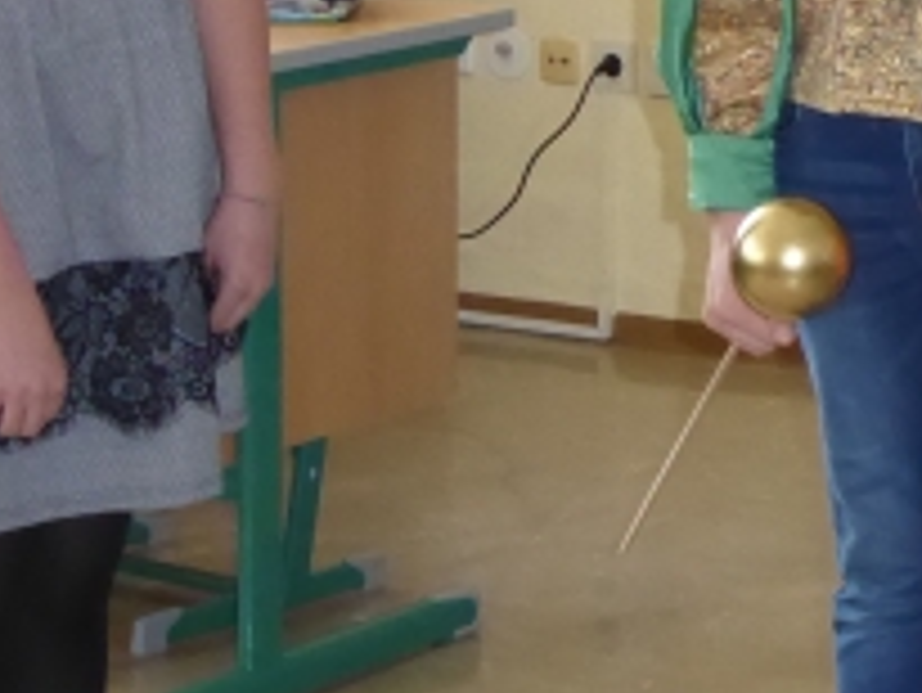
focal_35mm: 178
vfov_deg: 8.3
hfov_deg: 10.9
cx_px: 1043
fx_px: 4744
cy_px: -112
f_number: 4.1
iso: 800
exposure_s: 1/60
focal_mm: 9.6
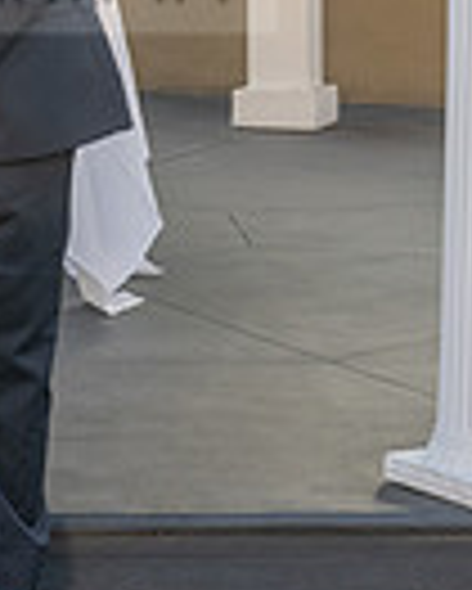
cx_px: -136
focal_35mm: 177
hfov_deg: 8.6
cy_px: -19
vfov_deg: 10.8
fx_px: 3087
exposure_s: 1/160
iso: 200
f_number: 5
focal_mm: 34
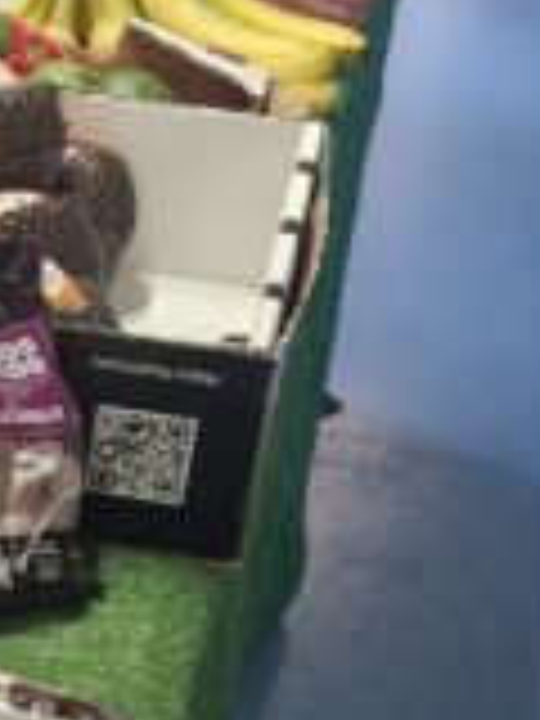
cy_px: 558
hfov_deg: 8.7
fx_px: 3058
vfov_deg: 13.4
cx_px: -945
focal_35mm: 147
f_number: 1.8
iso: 250
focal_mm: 5.4
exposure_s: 1/100
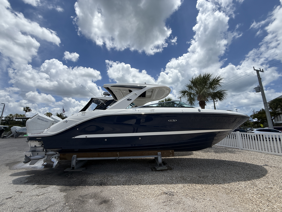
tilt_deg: +10.8
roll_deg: +0.6
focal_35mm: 14
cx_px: 141
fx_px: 114
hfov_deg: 102.1
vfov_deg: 85.7
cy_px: 106
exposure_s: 1/4425
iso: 50
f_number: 2.2
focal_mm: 2.22
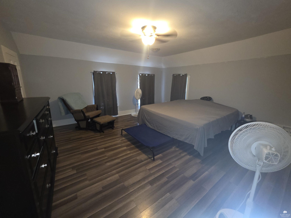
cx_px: 146
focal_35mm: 13
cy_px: 109
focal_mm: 2.2
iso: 250
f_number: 1.9
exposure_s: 1/30
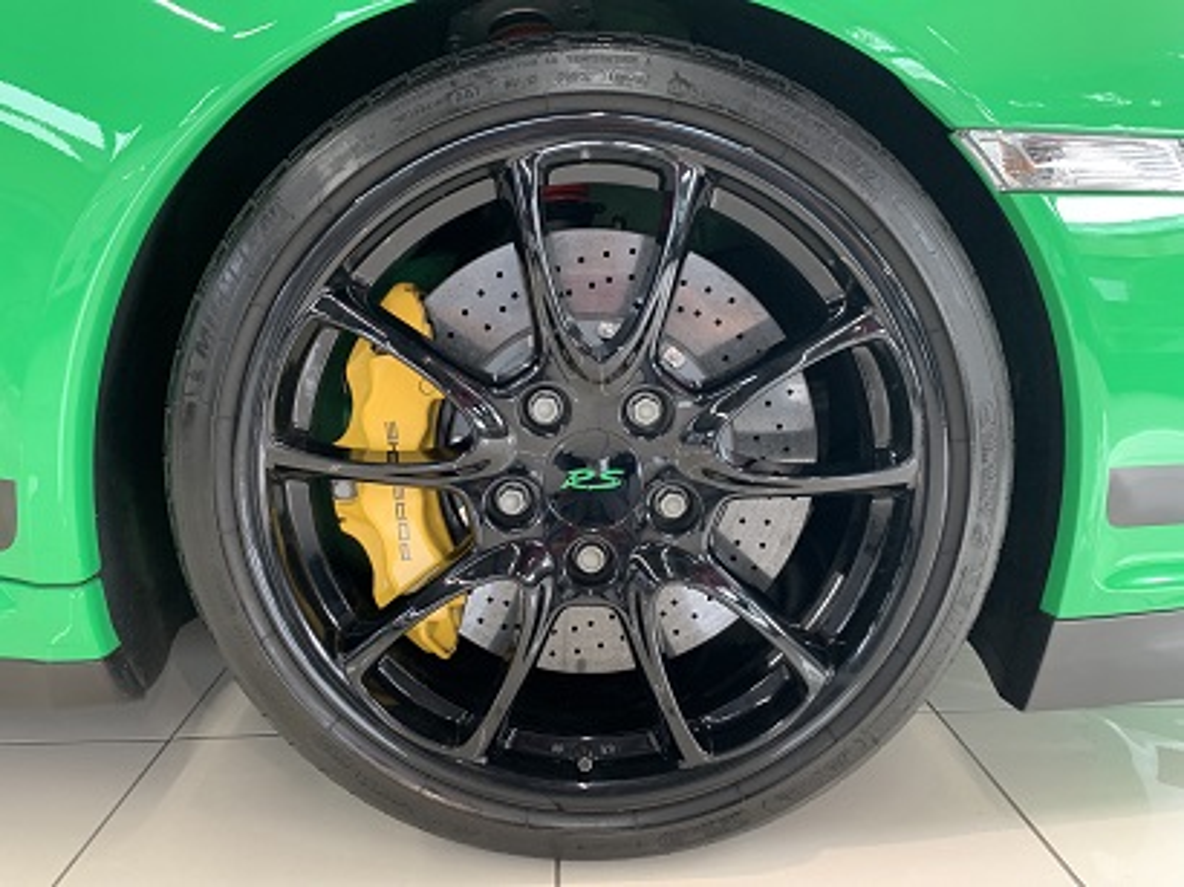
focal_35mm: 26
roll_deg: +0.5
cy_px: 444
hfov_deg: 67.3
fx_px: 889
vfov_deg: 53.0
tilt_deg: -13.1
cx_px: 592
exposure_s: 1/60
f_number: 1.8
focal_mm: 4.25
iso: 200
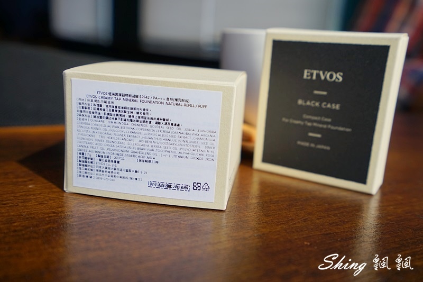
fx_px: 411
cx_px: 212
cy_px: 141
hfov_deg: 54.4
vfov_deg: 37.8
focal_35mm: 35
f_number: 5.6
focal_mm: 35
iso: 250
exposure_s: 1/125
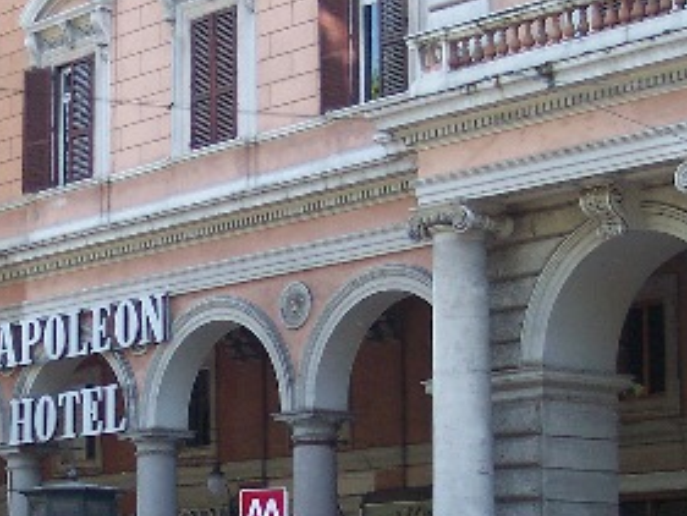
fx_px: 2144
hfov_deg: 18.1
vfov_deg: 13.7
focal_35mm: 108
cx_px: 191
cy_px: 389
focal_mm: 8
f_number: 2.8
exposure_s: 1/350
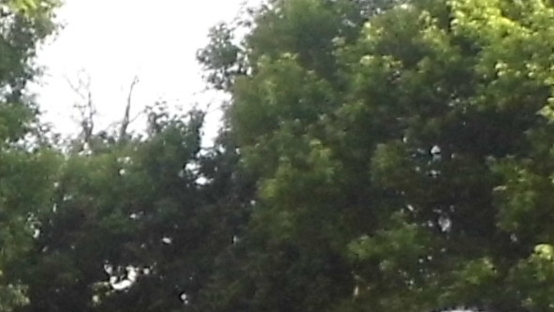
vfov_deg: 5.6
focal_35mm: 212
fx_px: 3114
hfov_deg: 9.2
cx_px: -718
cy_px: 691
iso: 100
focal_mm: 4.5
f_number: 3.1
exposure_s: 1/320
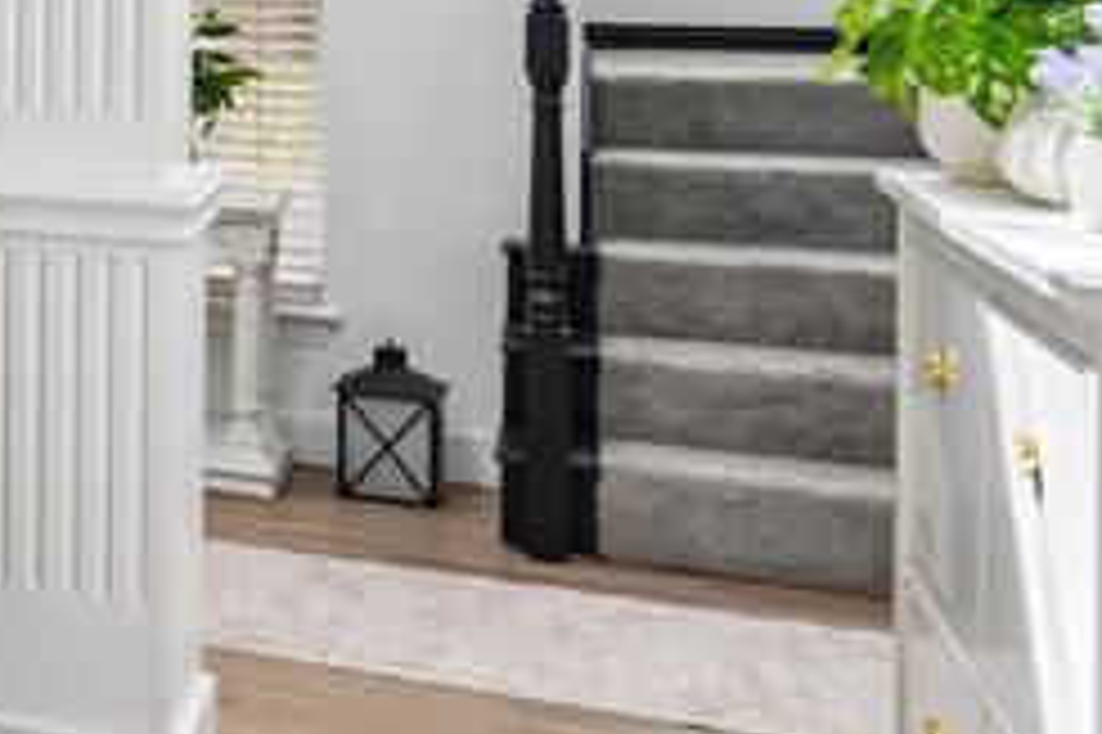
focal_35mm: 67
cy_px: -72
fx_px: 2049
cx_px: -859
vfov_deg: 19.4
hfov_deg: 21.0
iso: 200
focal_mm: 16
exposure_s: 1/30
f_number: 8
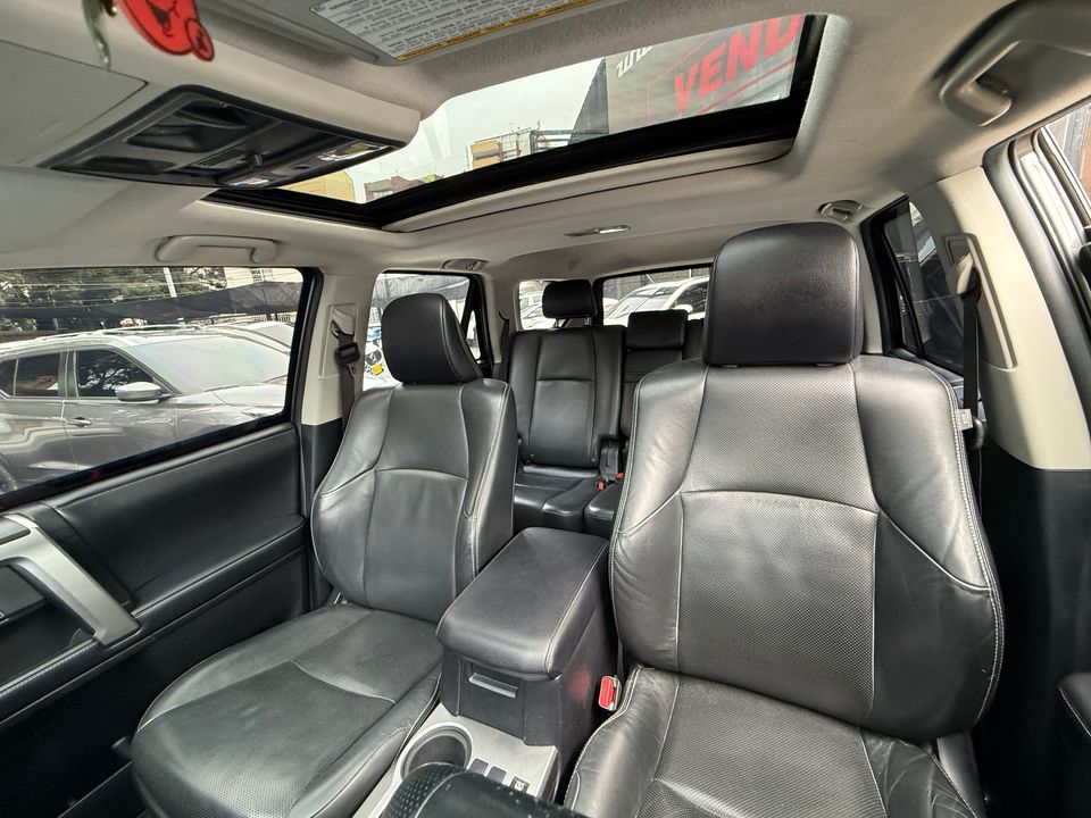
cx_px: 546
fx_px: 441
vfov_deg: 85.7
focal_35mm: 14
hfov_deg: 102.1
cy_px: 409
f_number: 2.2
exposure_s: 1/74
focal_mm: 2.22
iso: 400
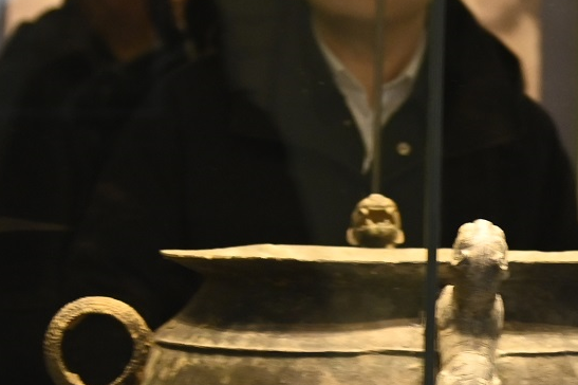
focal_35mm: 300
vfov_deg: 4.6
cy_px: 258
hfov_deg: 6.9
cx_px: 527
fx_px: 4814
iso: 2200
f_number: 4.8
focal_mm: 82
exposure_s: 1/30
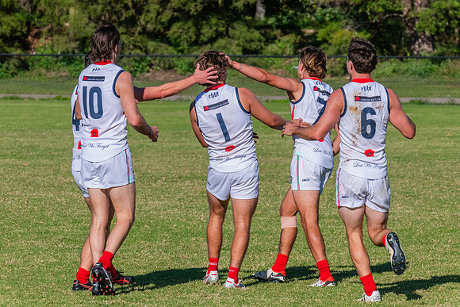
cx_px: 228
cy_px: 142
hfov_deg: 4.9
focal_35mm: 424
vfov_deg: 3.2
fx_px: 5421
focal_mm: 380
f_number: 18
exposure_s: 1/1600
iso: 1600
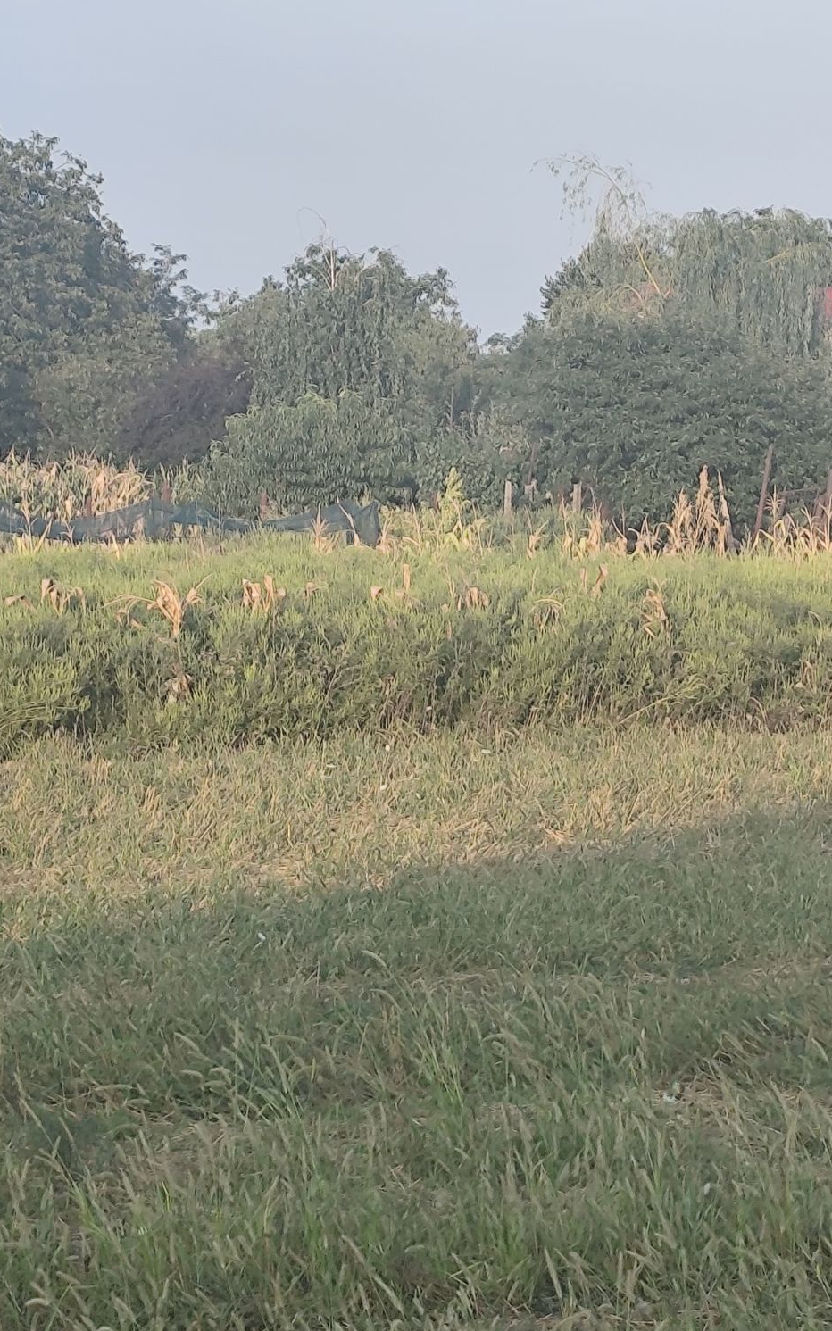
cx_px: 346
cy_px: 669
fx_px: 5260
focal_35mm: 145
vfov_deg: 14.4
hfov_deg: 9.0
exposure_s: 1/315
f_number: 1.65
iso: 50
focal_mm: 6.14
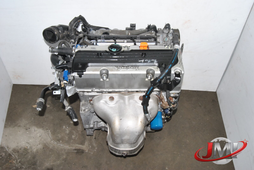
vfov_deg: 40.1
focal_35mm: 33
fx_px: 233
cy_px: 85
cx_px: 127
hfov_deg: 57.2
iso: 800
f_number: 18
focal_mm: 22
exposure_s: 1/200
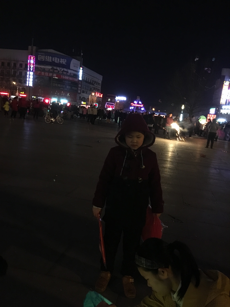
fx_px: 257
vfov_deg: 61.7
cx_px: 115
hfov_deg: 48.2
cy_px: 154
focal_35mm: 29
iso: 640
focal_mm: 4.15
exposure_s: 1/17
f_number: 2.2
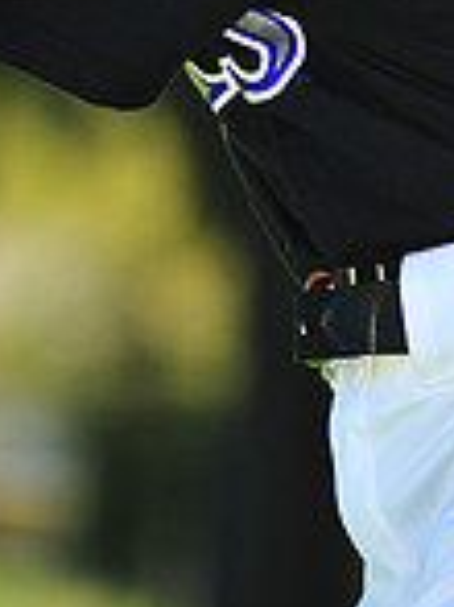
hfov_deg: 2.2
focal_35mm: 682
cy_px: -545
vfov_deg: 2.9
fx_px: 11944
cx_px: 314
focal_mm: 180
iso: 200
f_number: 5
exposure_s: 1/500
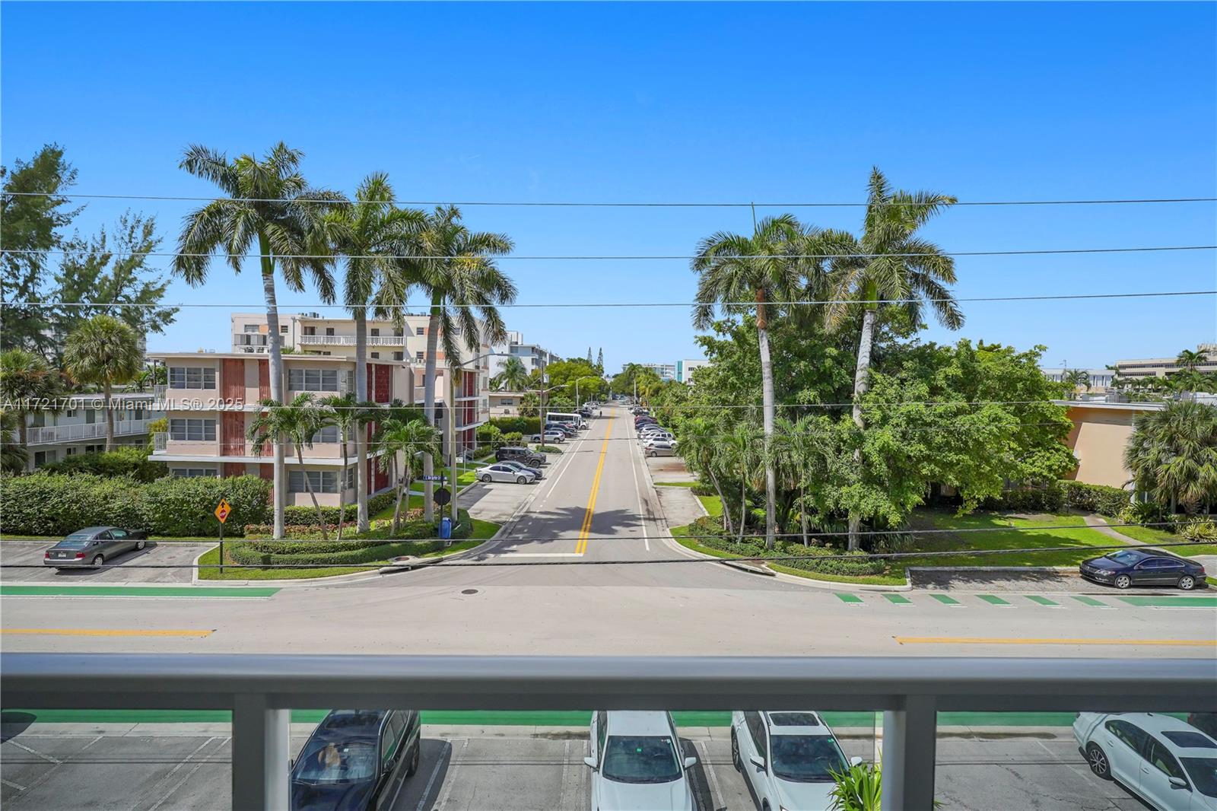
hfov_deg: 84.0
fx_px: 676
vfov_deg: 61.9
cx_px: 608
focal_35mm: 20
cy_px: 406
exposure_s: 1/4000
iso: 250
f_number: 6.3
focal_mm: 20
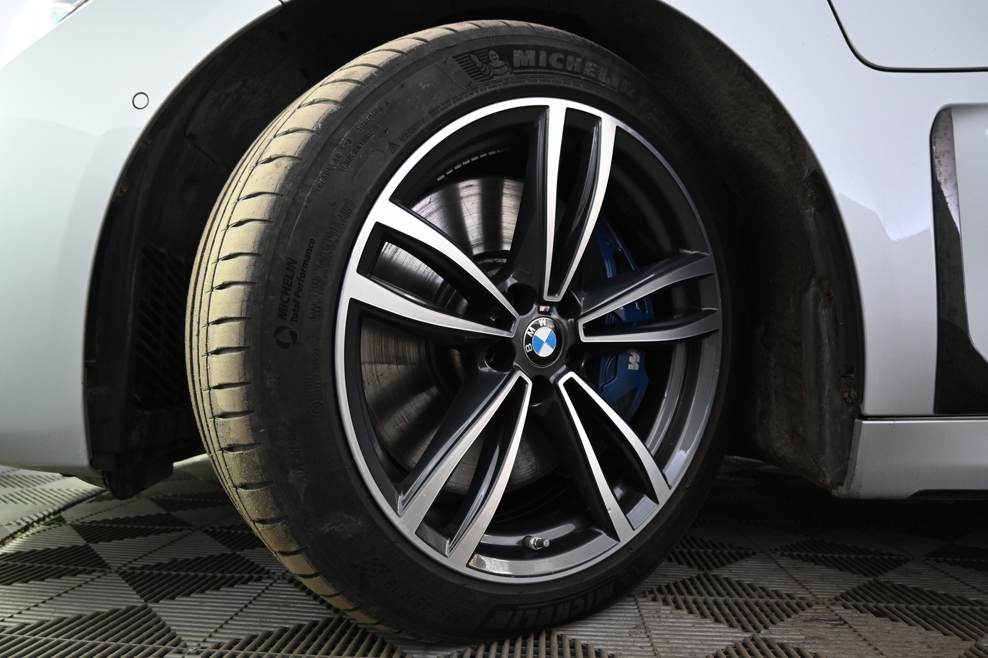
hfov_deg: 70.4
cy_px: 329
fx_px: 700
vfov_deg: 50.4
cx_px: 494
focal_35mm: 26
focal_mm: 17
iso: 1100
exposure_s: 1/25
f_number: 3.5
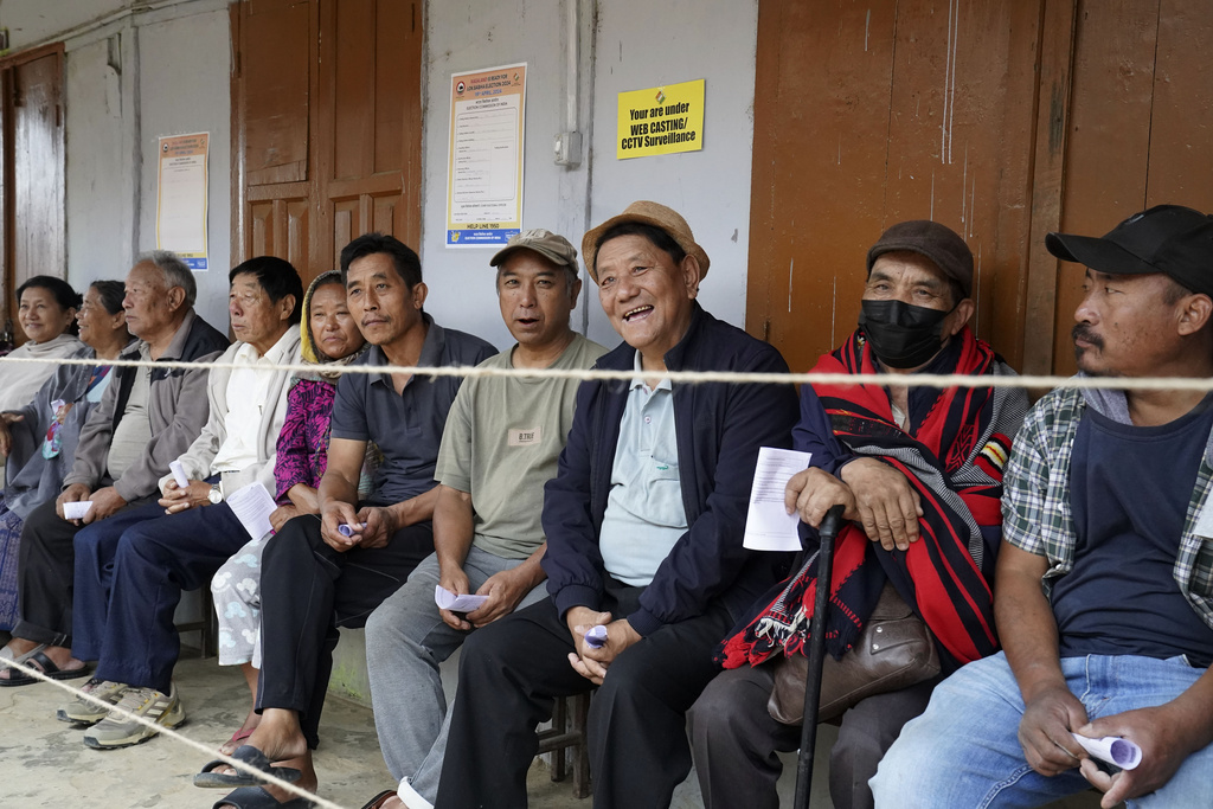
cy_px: 404
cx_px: 606
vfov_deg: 33.4
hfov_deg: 48.5
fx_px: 1348
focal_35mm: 40
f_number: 6.3
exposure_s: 1/800
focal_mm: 40
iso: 5000
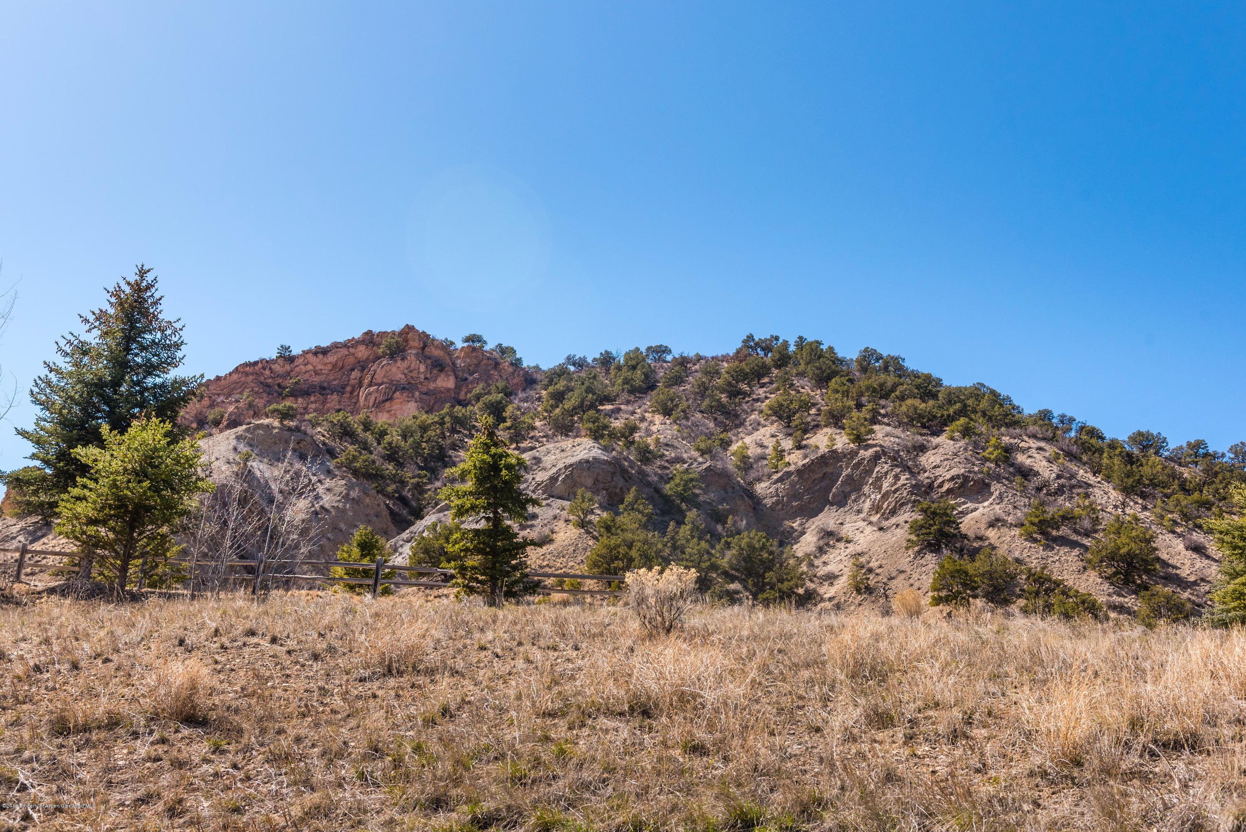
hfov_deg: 48.4
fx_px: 1385
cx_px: 623
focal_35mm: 40
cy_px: 416
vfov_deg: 33.4
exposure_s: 1/500
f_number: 7.1
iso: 640
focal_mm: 40
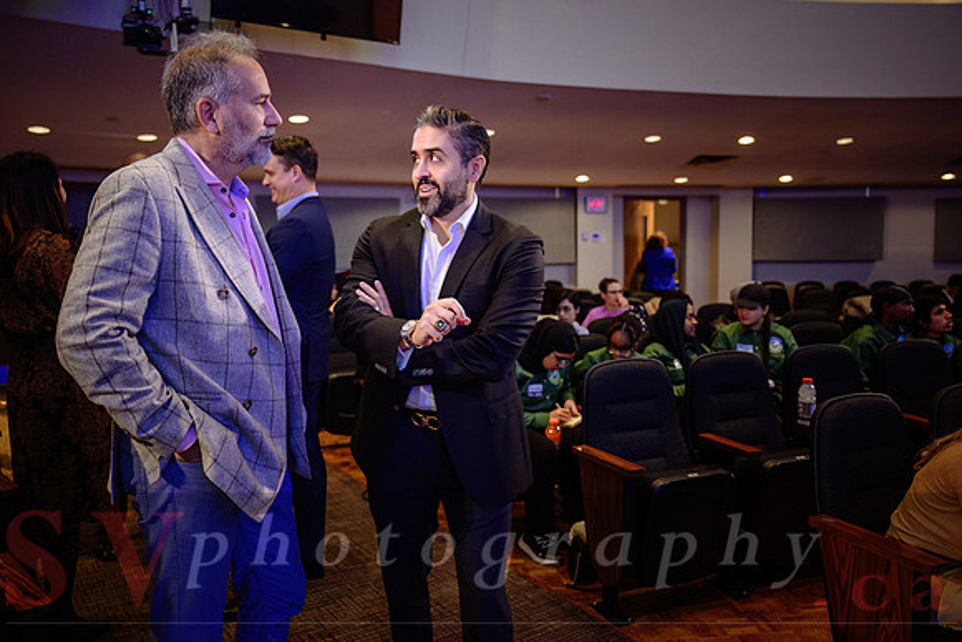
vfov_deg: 45.0
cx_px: 481
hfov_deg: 63.6
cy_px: 321
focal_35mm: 29
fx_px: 775
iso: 1600
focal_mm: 29
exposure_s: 1/60
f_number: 2.8
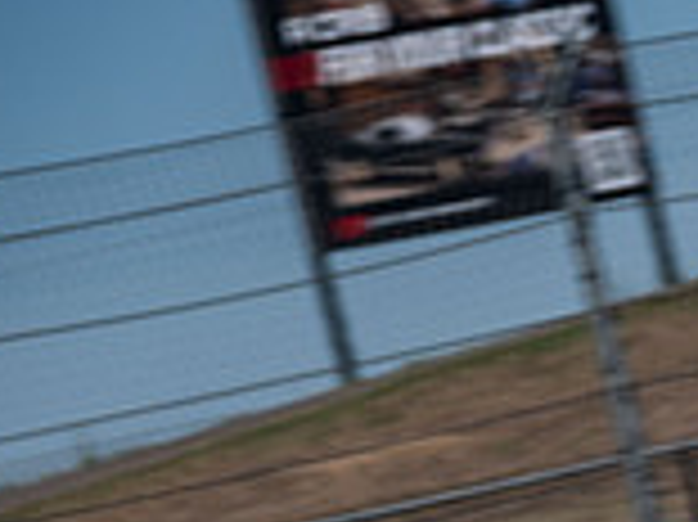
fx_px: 15232
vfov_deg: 2.0
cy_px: 794
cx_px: 1238
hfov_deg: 2.6
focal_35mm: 756
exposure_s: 1/320
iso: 160
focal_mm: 140
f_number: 6.4
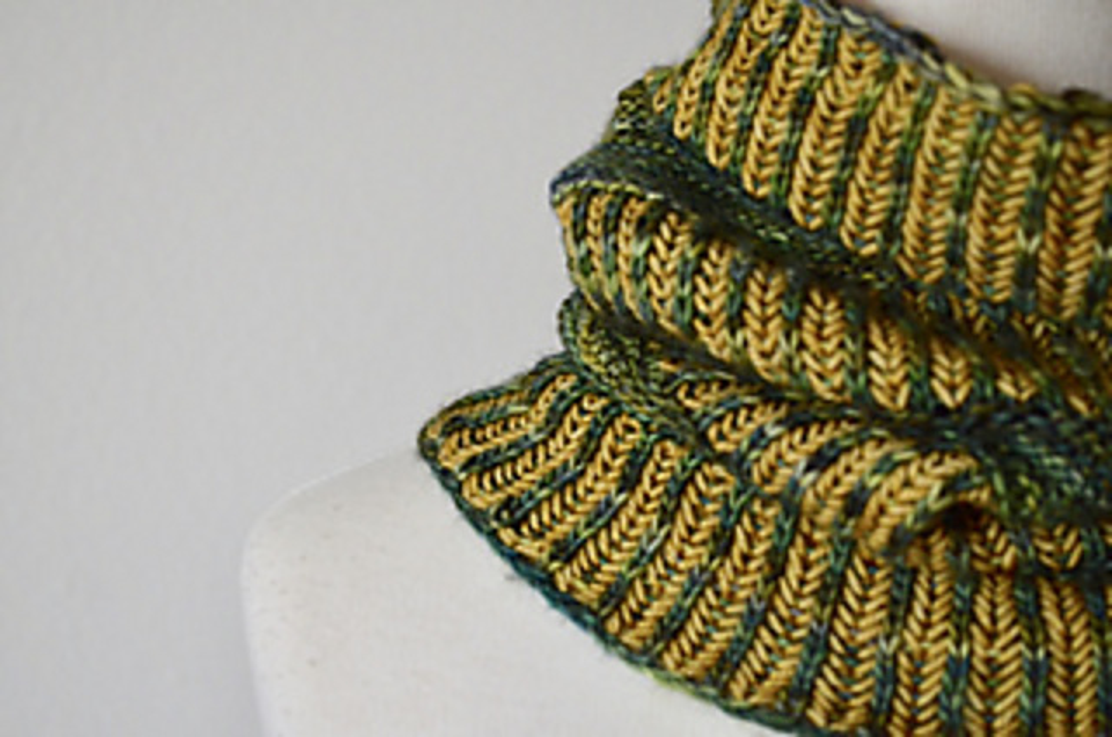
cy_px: 368
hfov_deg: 30.6
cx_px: 556
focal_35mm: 66
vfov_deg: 20.5
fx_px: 2035
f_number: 5.3
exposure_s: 1/30
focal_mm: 44
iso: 2000
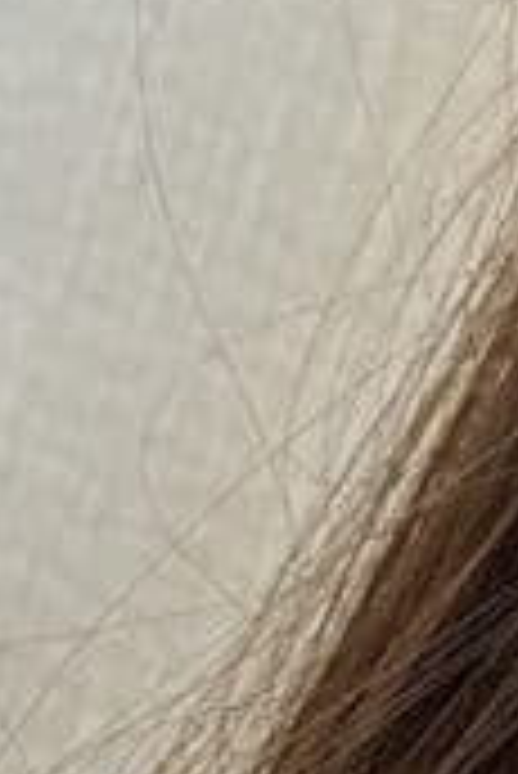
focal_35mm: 186
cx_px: 315
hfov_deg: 7.4
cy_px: 760
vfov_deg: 11.0
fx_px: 4006
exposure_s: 1/50
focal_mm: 2.69
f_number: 1.9
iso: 80
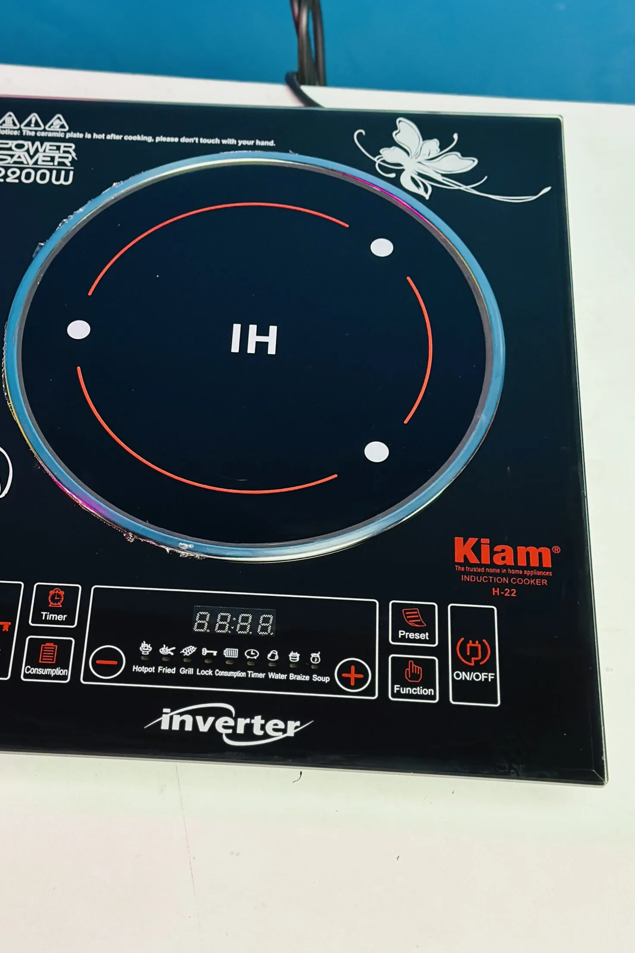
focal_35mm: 58
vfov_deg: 34.5
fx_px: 1534
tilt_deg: -58.1
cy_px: 447
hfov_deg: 23.3
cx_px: 235
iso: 250
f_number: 1.78
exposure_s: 1/33
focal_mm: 6.86
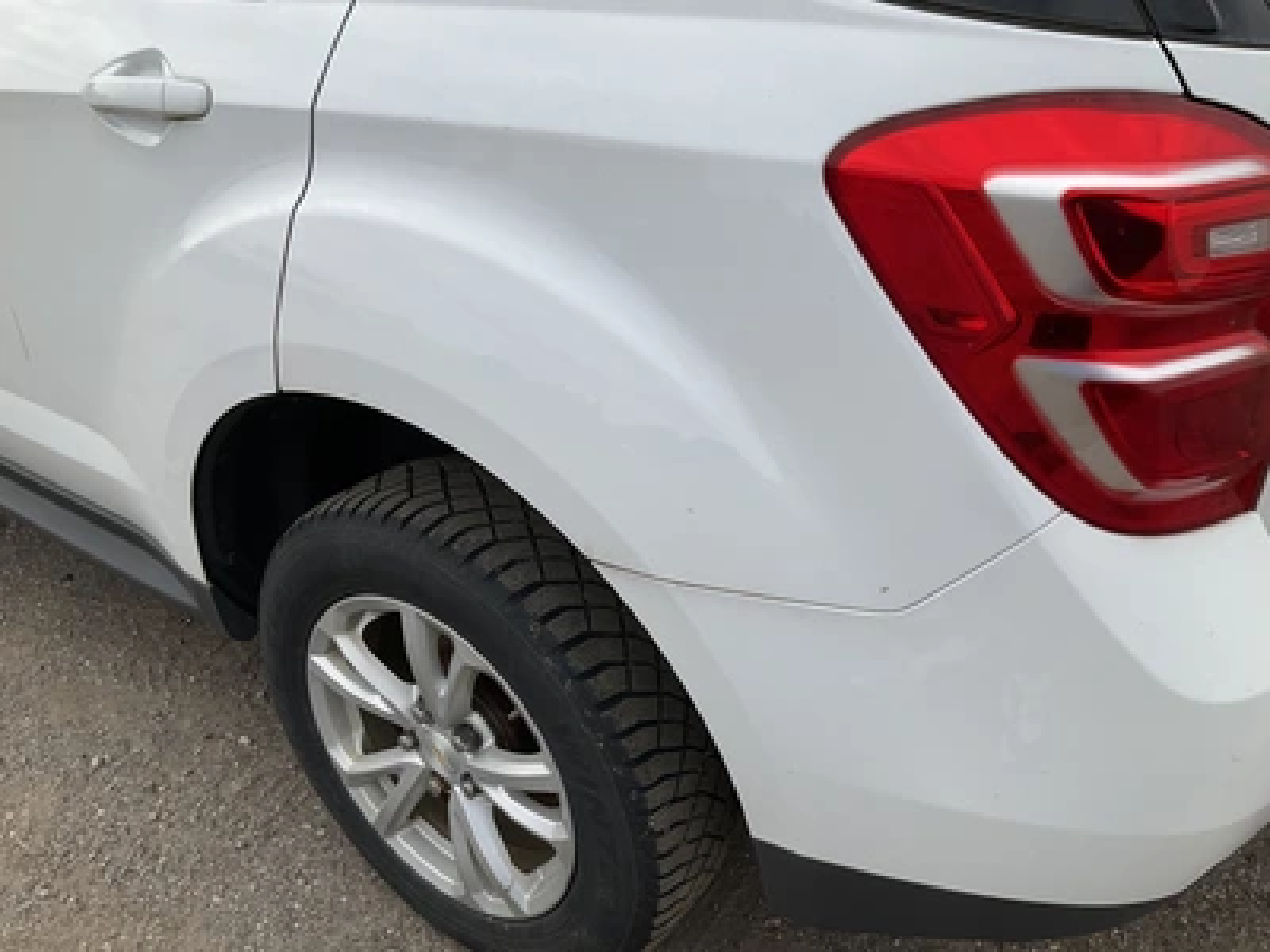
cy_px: 476
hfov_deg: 61.7
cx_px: 635
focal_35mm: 29
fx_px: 1064
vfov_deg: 48.2
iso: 25
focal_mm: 3
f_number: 1.8
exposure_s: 1/1848
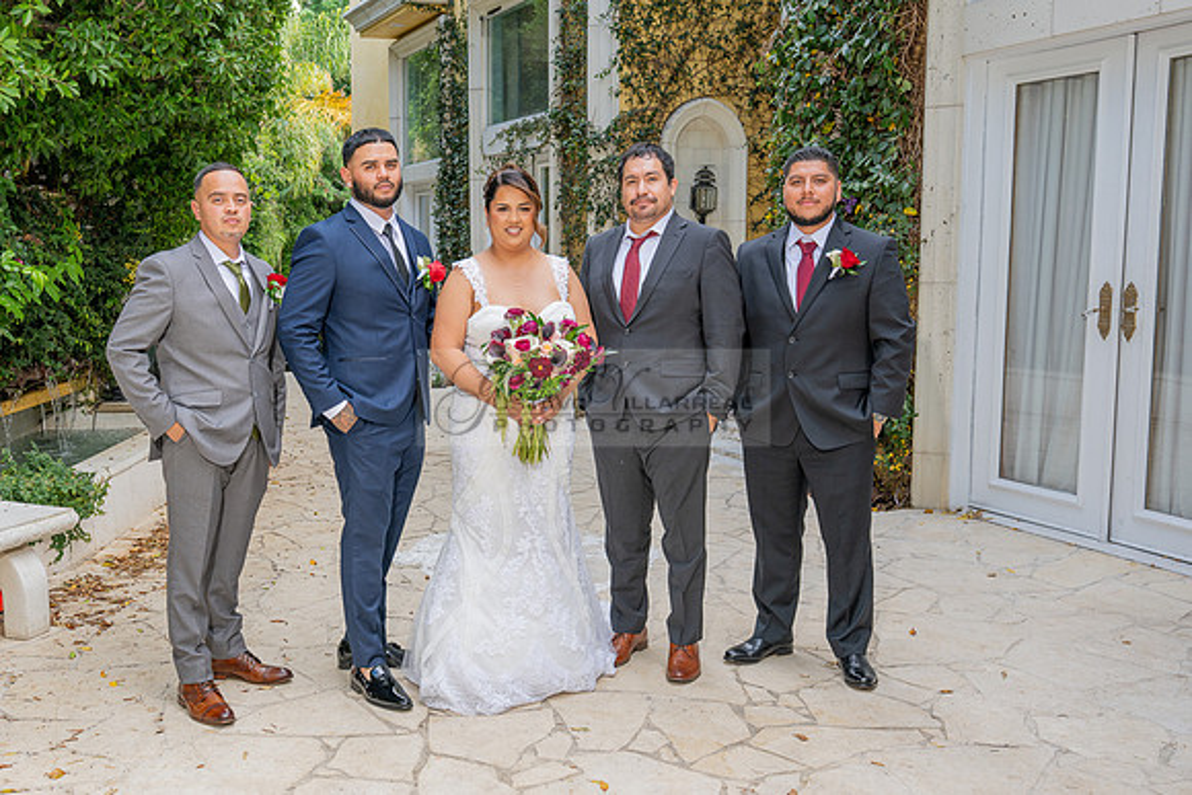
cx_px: 494
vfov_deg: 36.0
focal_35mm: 37
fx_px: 1222
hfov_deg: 51.7
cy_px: 397
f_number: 5
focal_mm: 31.5
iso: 200
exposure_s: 1/200
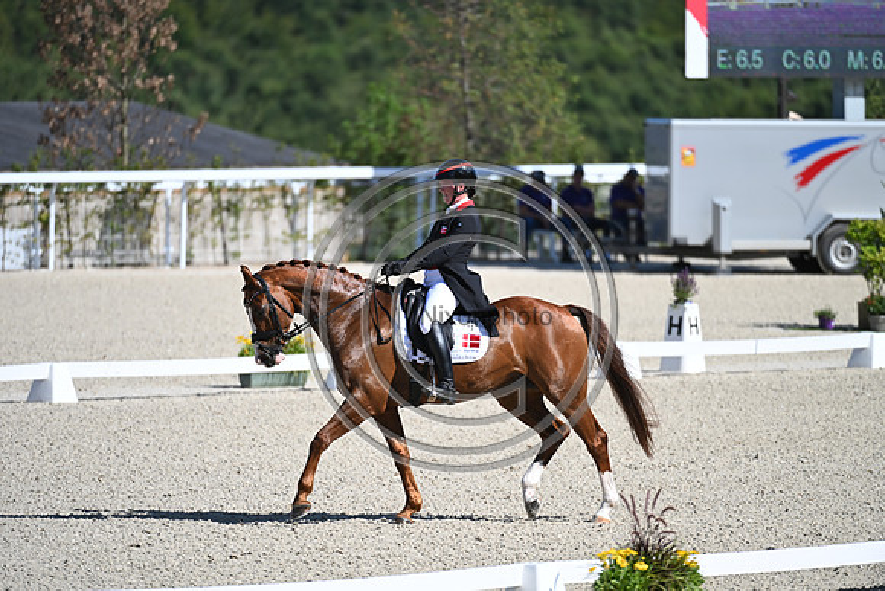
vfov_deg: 3.4
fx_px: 9835
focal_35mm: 400
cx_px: 442
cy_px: 296
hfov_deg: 5.2
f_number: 4.5
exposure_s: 1/1600
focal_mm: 400
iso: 250
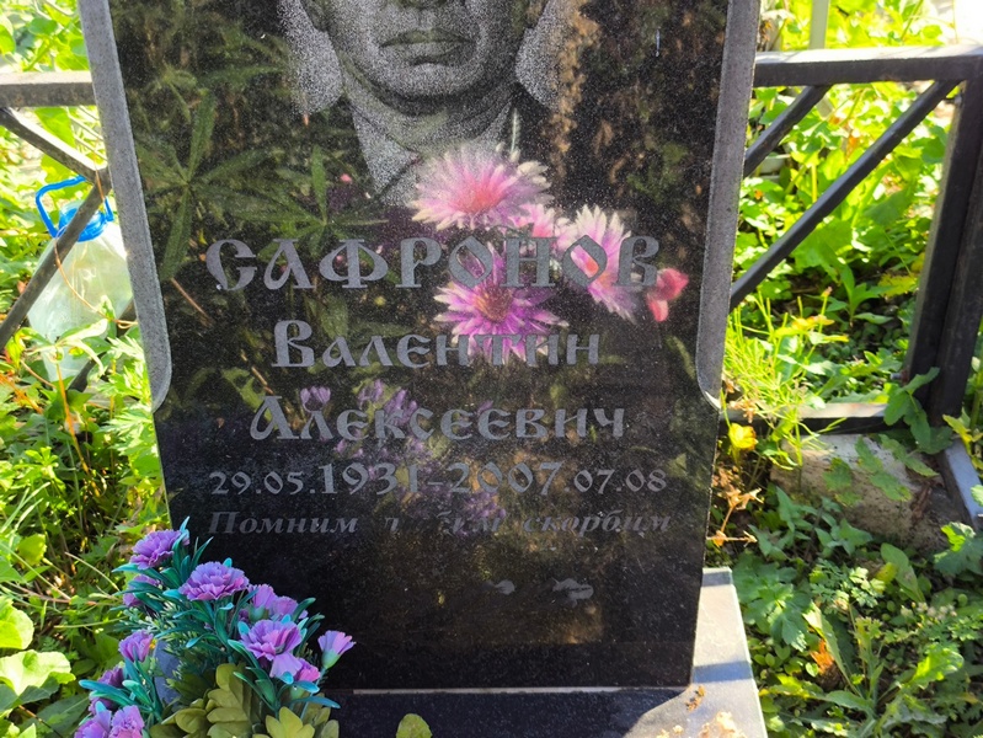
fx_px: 1421
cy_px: 369
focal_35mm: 50
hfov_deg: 38.2
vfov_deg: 29.1
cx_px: 492
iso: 50
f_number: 1.7
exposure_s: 1/154
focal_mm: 4.71
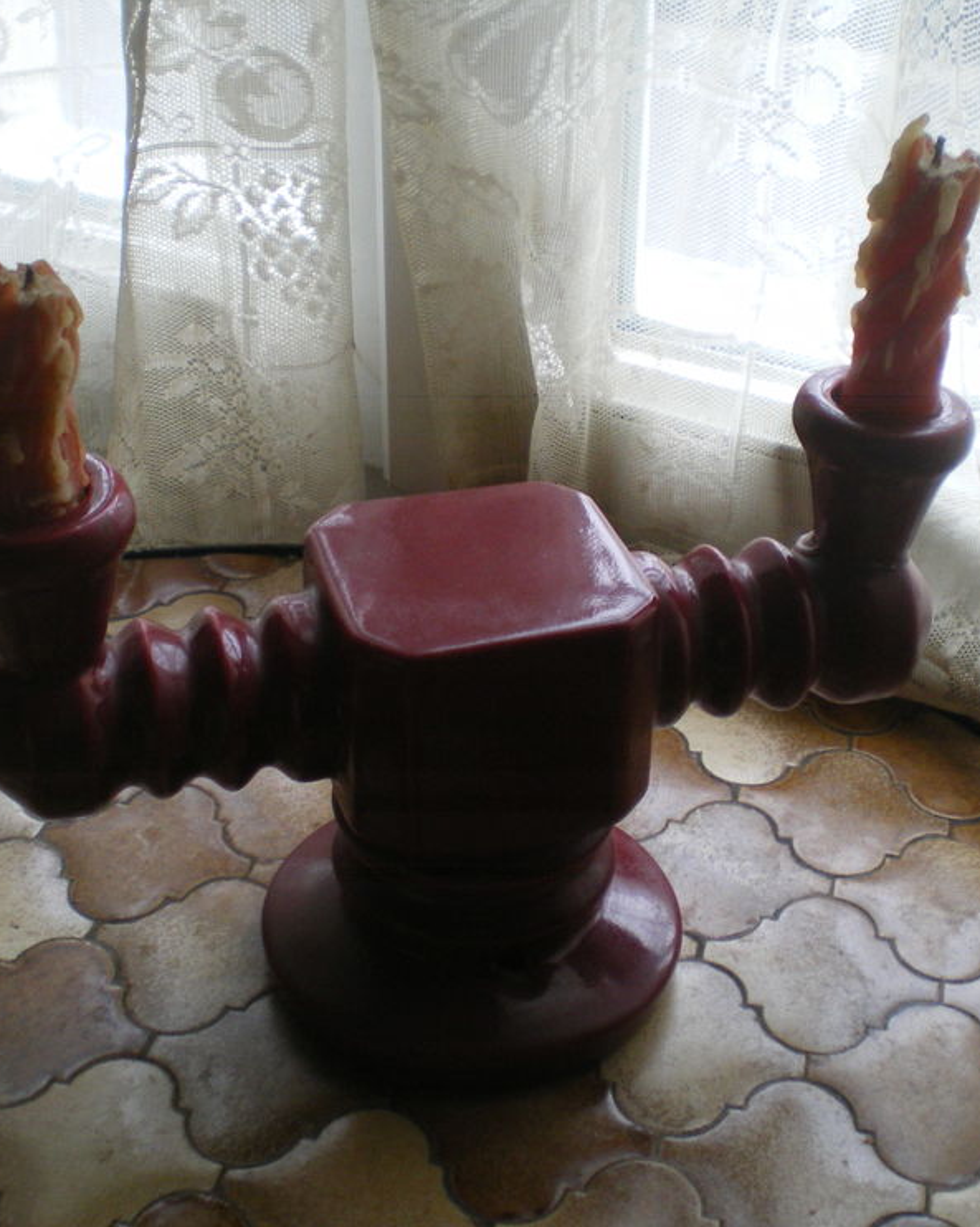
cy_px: 617
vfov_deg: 37.4
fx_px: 1814
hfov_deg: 30.2
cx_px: 509
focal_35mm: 50
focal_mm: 6.3
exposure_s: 1/50
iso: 160
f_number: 3.1
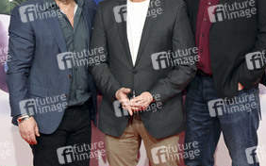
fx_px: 862
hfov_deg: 17.5
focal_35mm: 119
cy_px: 35
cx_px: 150
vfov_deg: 11.0
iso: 1250
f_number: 6
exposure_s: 1/160
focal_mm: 73
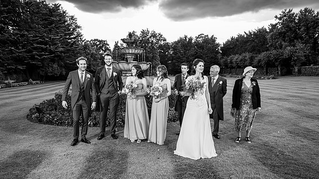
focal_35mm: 26
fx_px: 220
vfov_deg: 44.1
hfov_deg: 71.9
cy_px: 109
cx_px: 163
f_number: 4.5
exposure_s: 1/250
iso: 100
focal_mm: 24
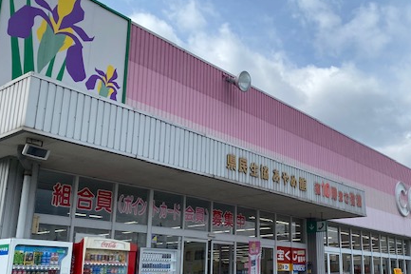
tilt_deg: +12.9
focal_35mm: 40
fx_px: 456
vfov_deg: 33.3
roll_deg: -0.7
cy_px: 161
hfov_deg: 48.1
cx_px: 253
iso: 32
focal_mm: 4.25
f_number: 1.8
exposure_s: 1/3215
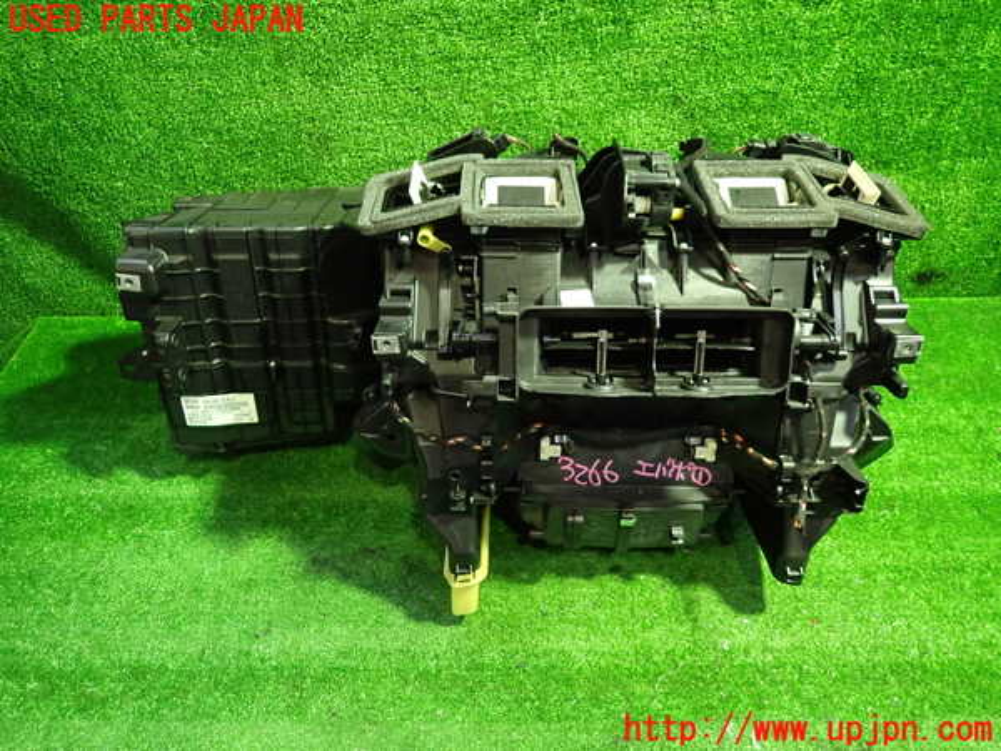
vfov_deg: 54.9
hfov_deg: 69.4
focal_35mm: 25
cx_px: 500
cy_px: 376
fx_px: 723
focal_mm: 4.5
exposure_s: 1/30
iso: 500
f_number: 2
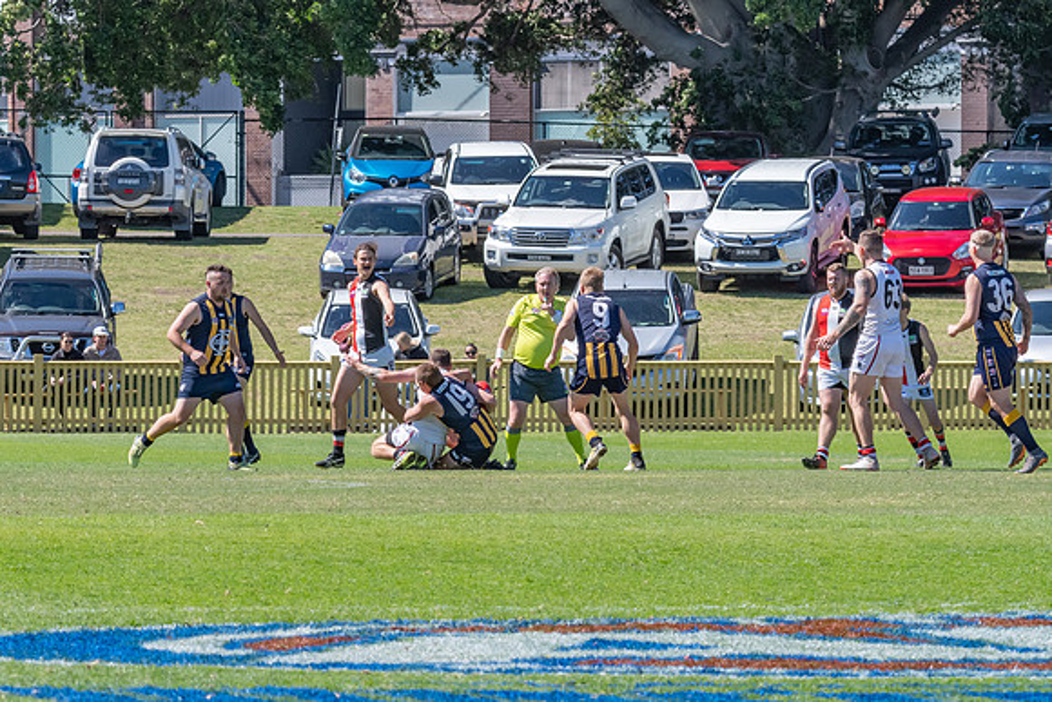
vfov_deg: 3.9
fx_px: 10281
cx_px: 413
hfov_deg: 5.9
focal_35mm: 352
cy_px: 384
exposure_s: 1/1000
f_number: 13
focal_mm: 190
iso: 800
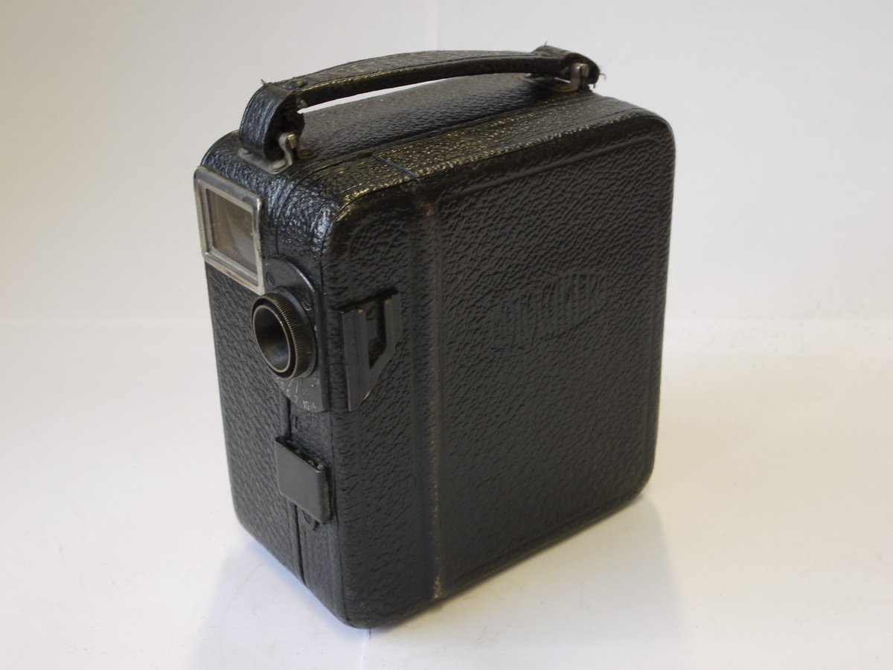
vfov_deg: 28.0
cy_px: 335
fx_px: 1341
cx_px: 446
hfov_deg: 36.8
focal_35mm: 52
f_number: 9
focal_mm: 26
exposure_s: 1/20
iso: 400
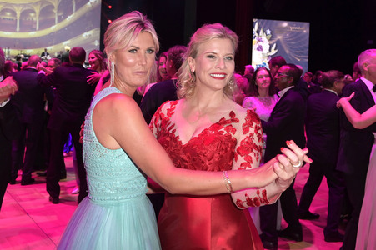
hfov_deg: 63.7
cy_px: 125
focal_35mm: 29
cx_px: 188
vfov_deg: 44.9
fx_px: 303
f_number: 5
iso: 2500
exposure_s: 1/80
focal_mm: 29
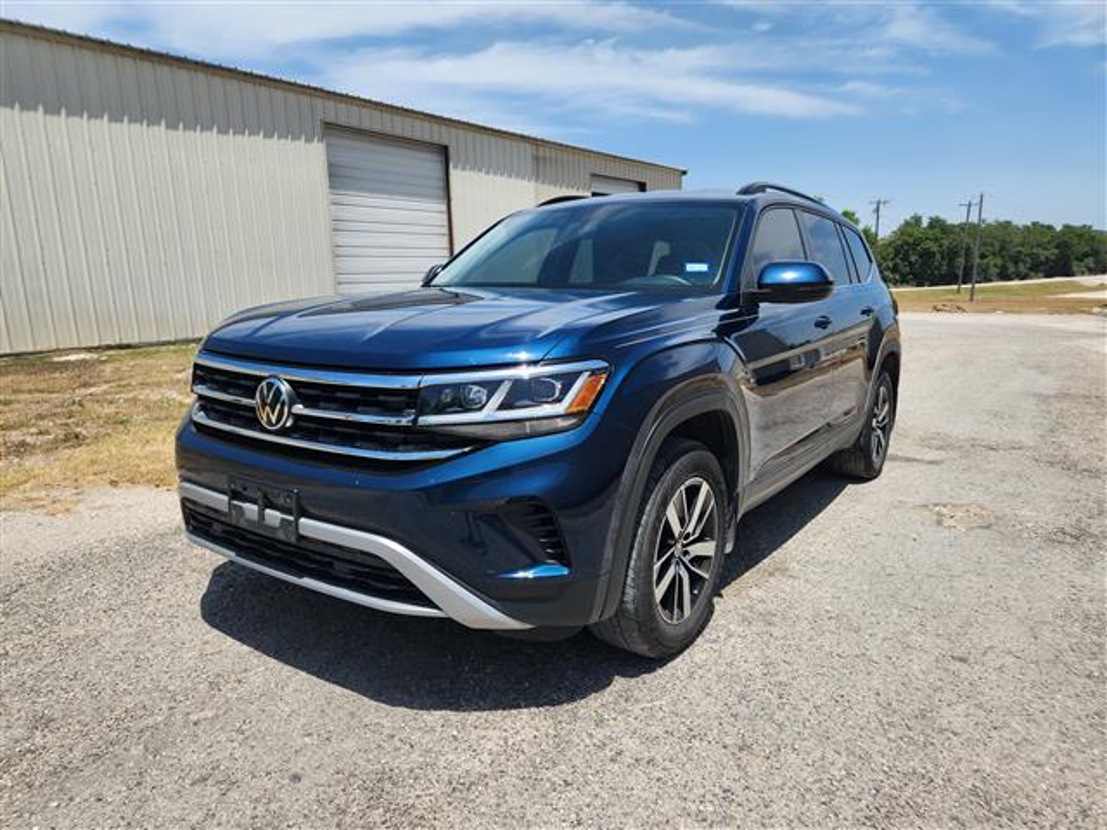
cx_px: 554
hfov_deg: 73.9
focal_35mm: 23
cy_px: 415
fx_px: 736
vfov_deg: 58.9
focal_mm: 5.4
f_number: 1.8
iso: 20
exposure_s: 1/1809
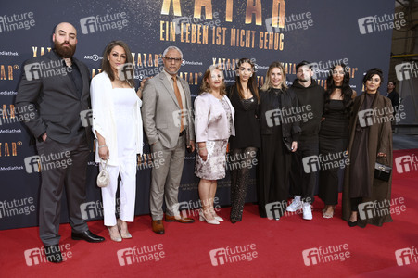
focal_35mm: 31
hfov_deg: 60.3
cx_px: 209
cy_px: 139
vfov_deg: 42.3
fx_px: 360
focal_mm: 31
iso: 640
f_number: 5.6
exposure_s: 1/250
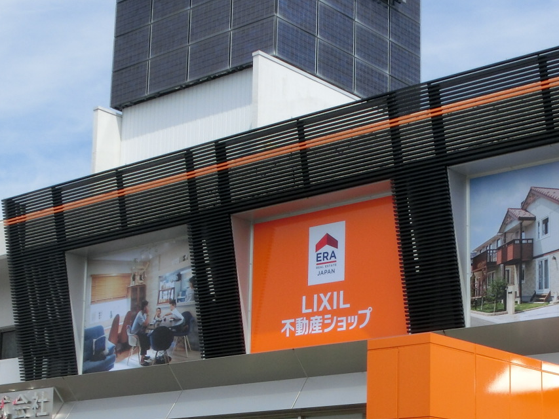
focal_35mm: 72
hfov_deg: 26.8
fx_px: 1163
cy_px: 336
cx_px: 381
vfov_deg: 20.2
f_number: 8.9
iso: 80
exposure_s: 1/160
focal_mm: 5.36
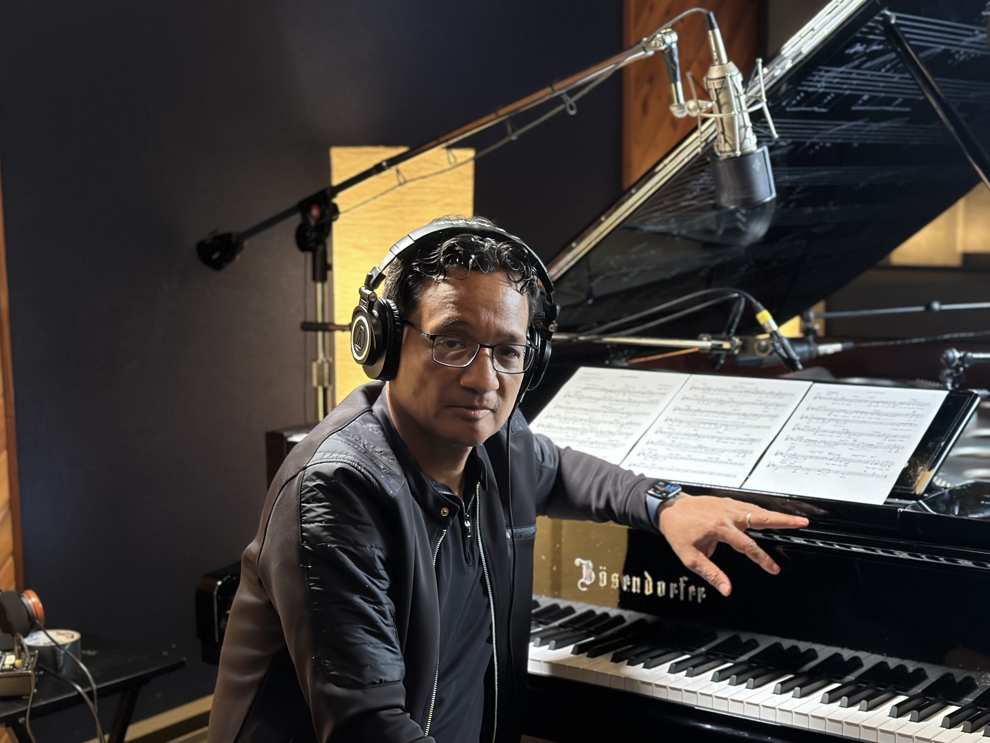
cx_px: 582
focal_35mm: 57
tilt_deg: -9.4
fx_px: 1630
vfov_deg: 25.7
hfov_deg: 33.7
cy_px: 407
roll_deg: -0.7
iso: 160
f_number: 1.78
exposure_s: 1/60
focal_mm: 6.86
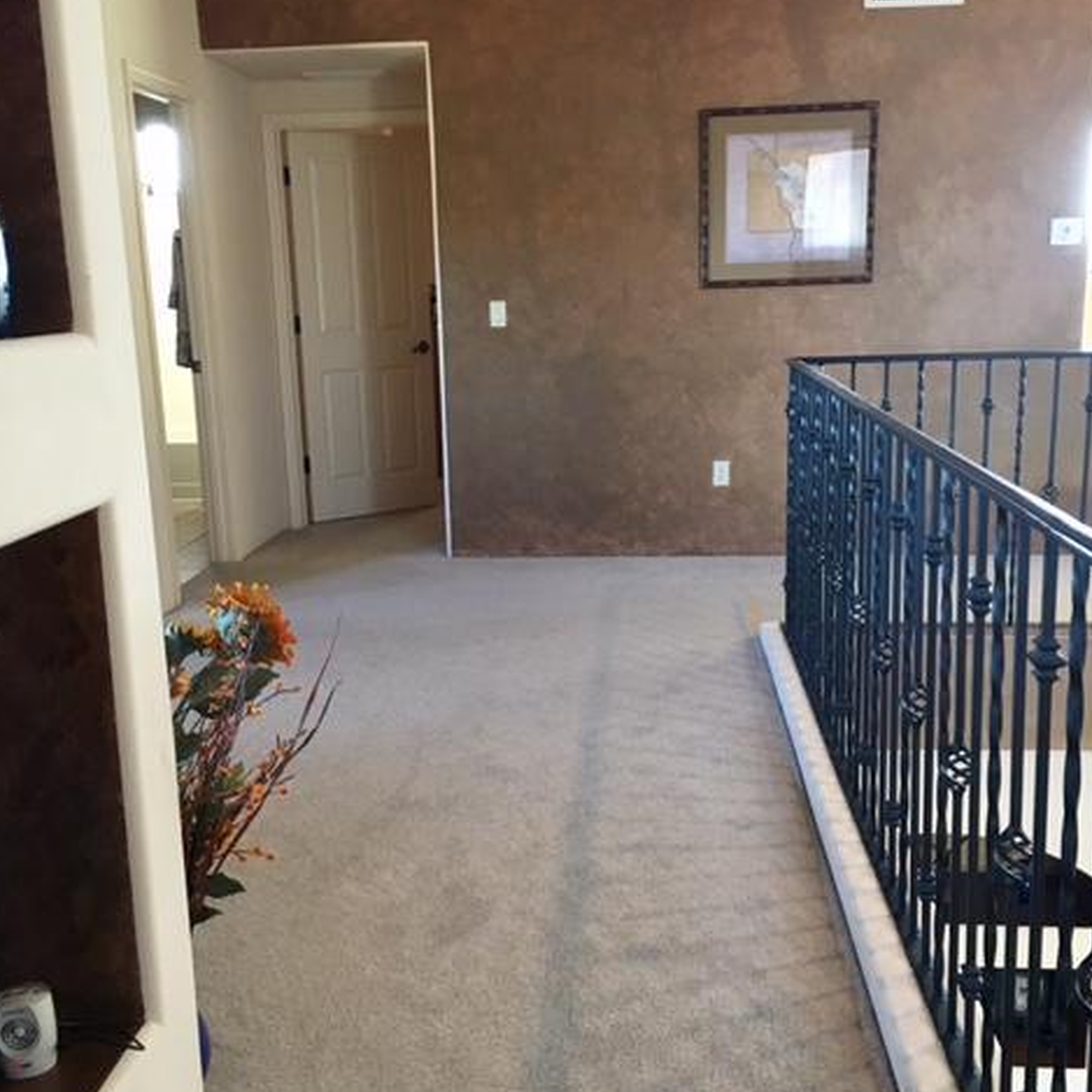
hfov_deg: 47.2
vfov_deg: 47.2
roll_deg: +1.9
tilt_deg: -12.0
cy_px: 561
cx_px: 545
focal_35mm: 35
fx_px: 1249
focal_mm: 4.15
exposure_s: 1/30
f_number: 2.2
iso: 200
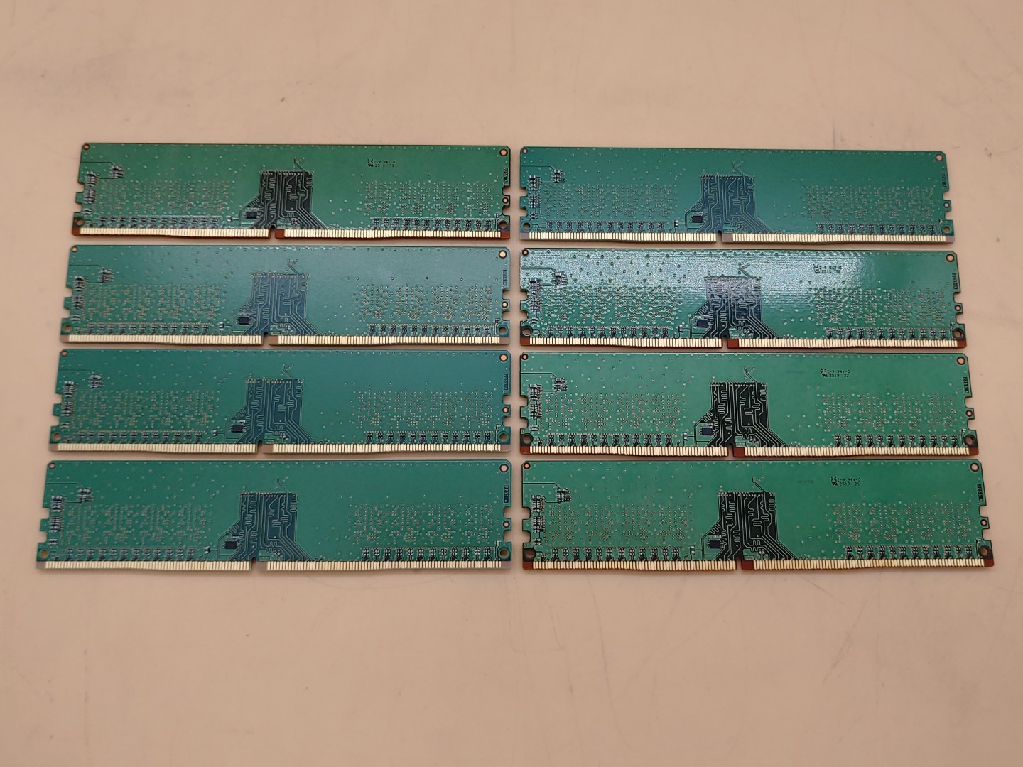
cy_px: 384
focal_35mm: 33
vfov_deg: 42.9
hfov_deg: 55.4
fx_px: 975
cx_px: 512
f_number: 1.8
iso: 50
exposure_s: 1/165
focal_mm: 4.36
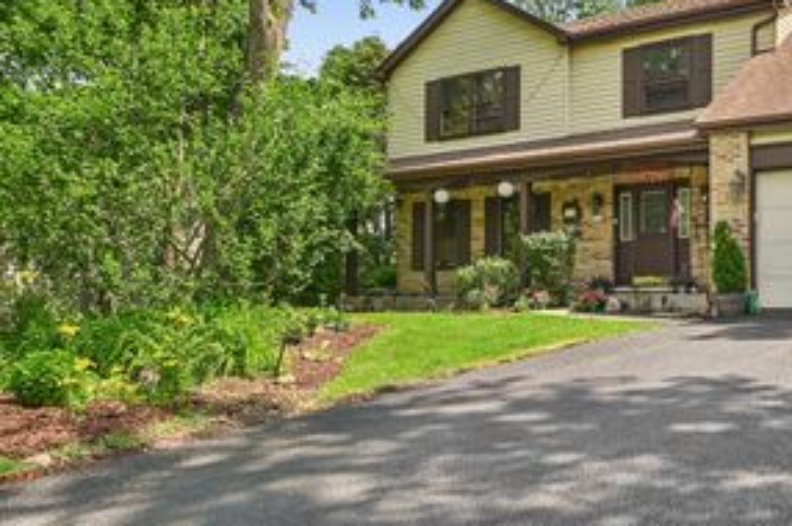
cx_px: 690
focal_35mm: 35
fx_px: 769
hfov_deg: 49.5
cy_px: 298
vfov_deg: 37.7
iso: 400
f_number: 13
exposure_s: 1/80
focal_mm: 20
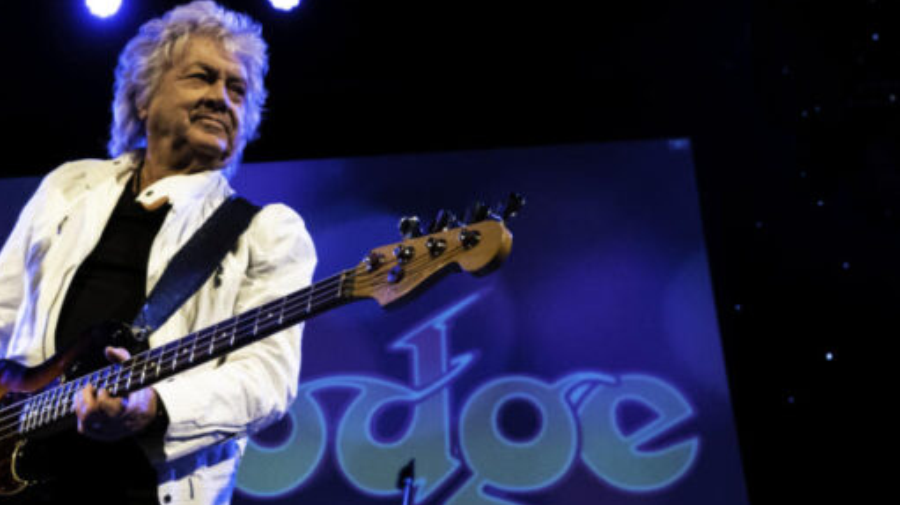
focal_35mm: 58
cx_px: 247
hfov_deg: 35.4
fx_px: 1384
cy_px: 410
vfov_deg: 20.5
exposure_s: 1/250
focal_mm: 17
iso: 3200
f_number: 2.8
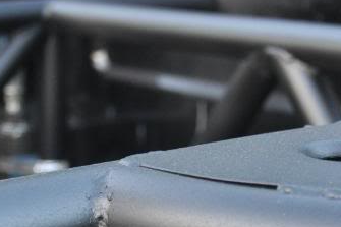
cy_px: 154
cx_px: 122
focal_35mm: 115
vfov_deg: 11.9
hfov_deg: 17.8
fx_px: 1084
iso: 800
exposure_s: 1/60
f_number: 4
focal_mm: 25
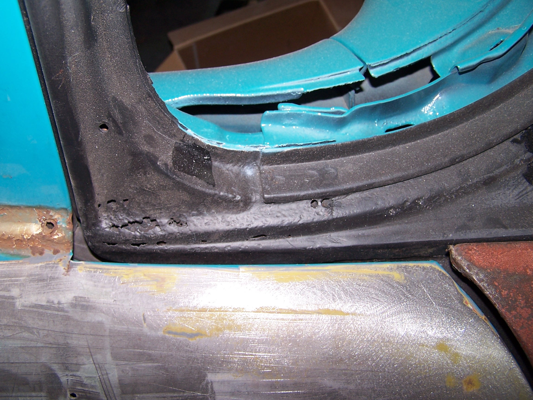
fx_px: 585
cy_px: 200
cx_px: 266
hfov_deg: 49.0
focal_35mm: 38
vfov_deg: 37.7
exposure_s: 1/60
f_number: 2.8
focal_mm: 6.3
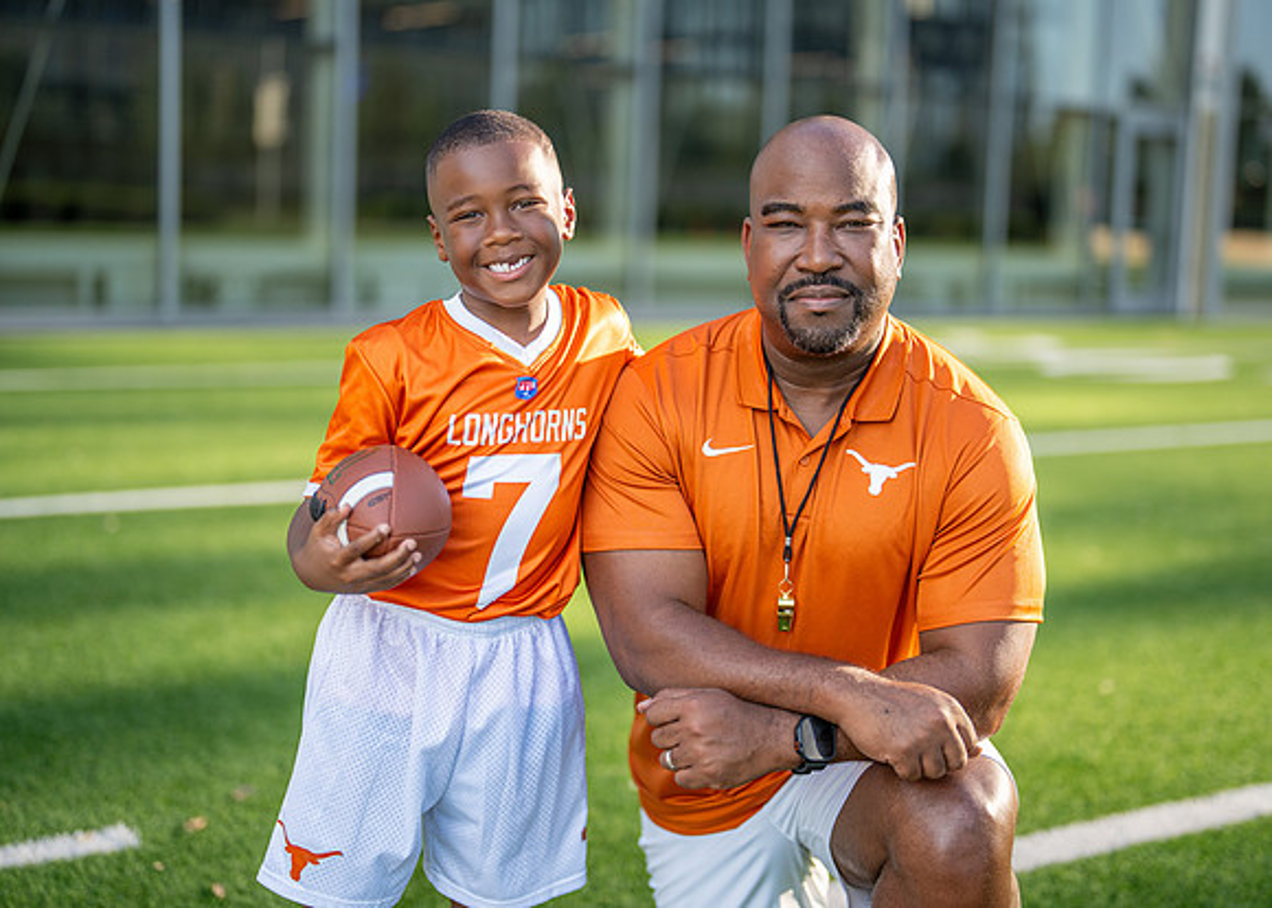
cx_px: 662
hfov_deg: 34.9
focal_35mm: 56
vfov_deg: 25.3
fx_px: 2023
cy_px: 425
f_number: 1.2
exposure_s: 1/1600
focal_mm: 50
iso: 100
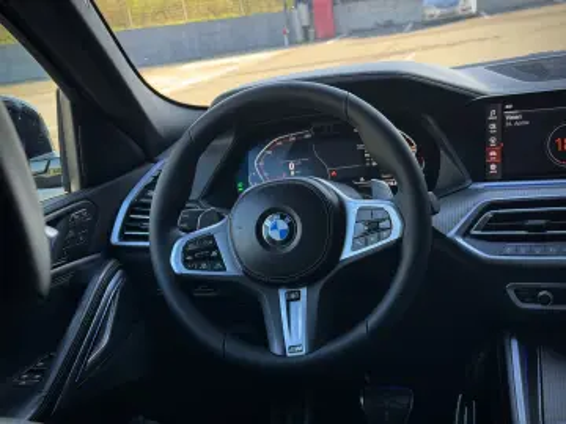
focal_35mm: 48
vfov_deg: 30.3
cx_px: 283
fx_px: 785
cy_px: 212
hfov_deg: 39.7
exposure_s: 1/103
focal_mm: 6.76
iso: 100
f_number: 1.78
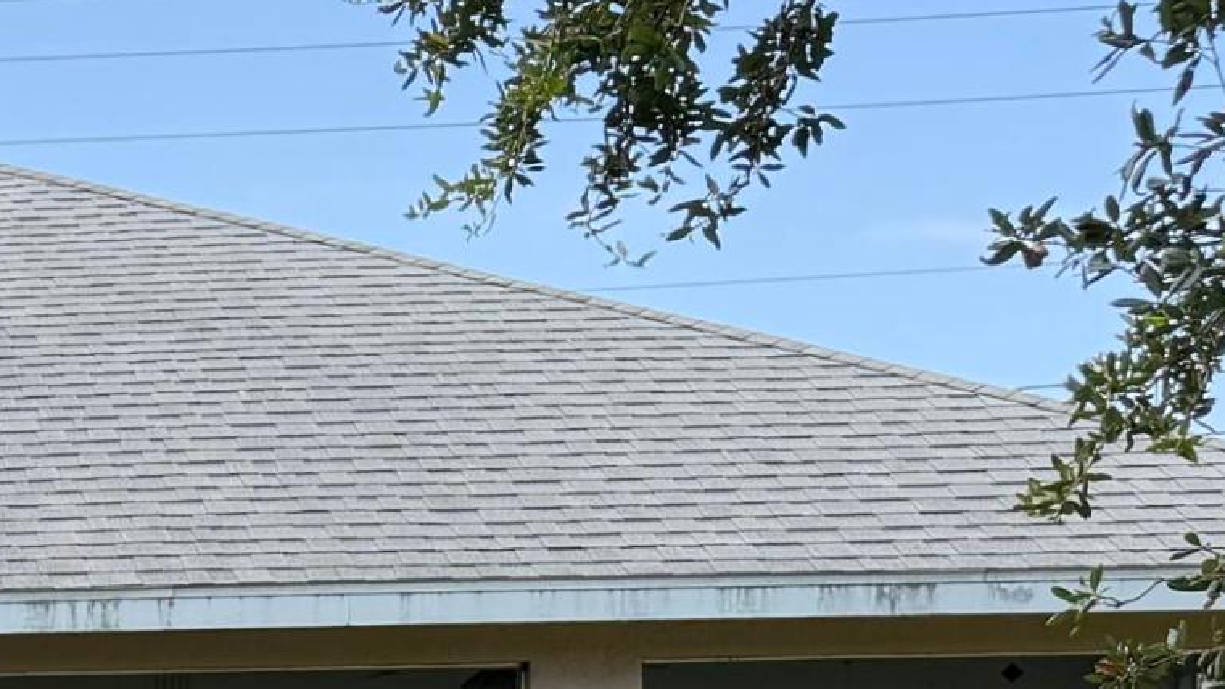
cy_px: 935
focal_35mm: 99
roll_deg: +1.5
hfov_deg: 18.1
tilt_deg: -2.2
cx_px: -840
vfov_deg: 11.8
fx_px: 3216
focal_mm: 6.76
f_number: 1.78
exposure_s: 1/1493
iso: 100
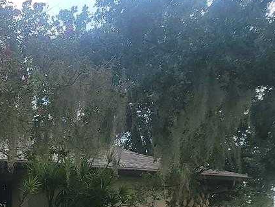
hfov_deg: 18.3
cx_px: -107
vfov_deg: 14.5
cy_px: 257
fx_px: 779
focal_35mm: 98
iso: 40
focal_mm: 5.4
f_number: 1.8
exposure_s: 1/572
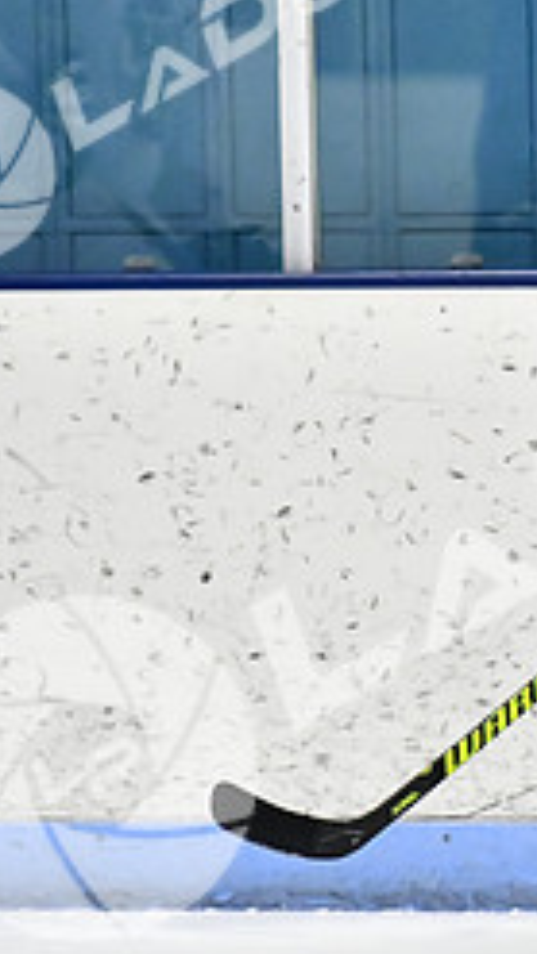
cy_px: 373
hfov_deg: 1.7
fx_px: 17714
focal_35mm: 700
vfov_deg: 3.1
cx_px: 769
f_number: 3.2
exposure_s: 1/1250
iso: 6400
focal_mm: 190
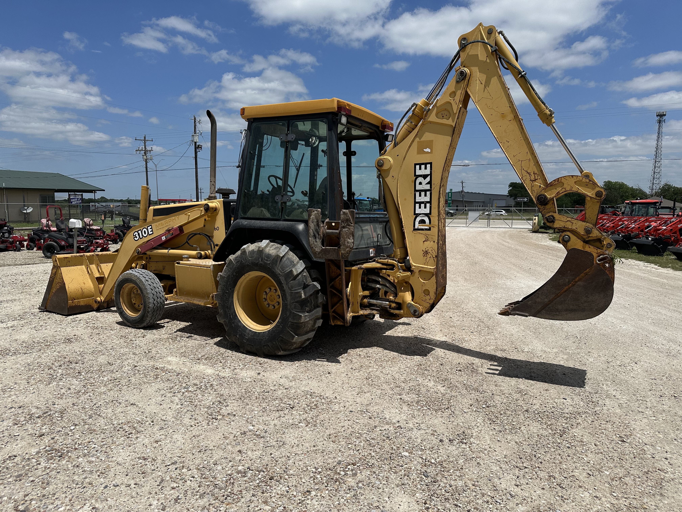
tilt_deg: -7.6
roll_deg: -0.9
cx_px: 341
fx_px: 473
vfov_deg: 56.8
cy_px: 256
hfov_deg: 71.6
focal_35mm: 24
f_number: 1.78
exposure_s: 1/10753
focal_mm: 6.86
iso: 80
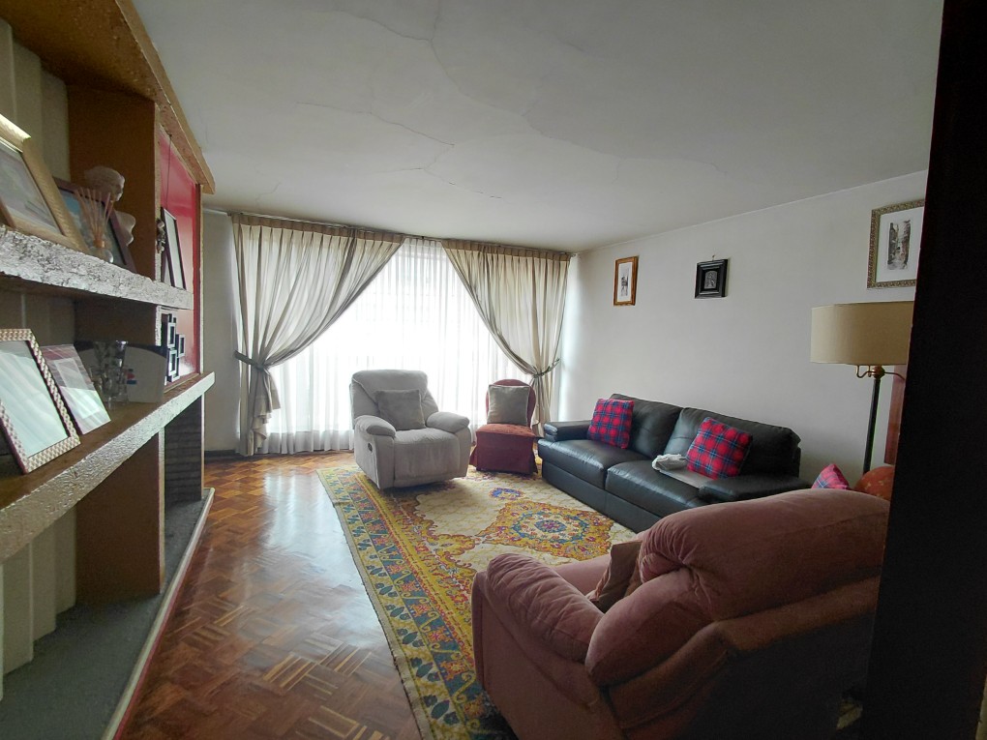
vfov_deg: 78.1
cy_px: 370
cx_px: 494
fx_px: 456
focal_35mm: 16
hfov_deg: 94.5
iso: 100
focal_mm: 1.64
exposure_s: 1/60
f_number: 2.2
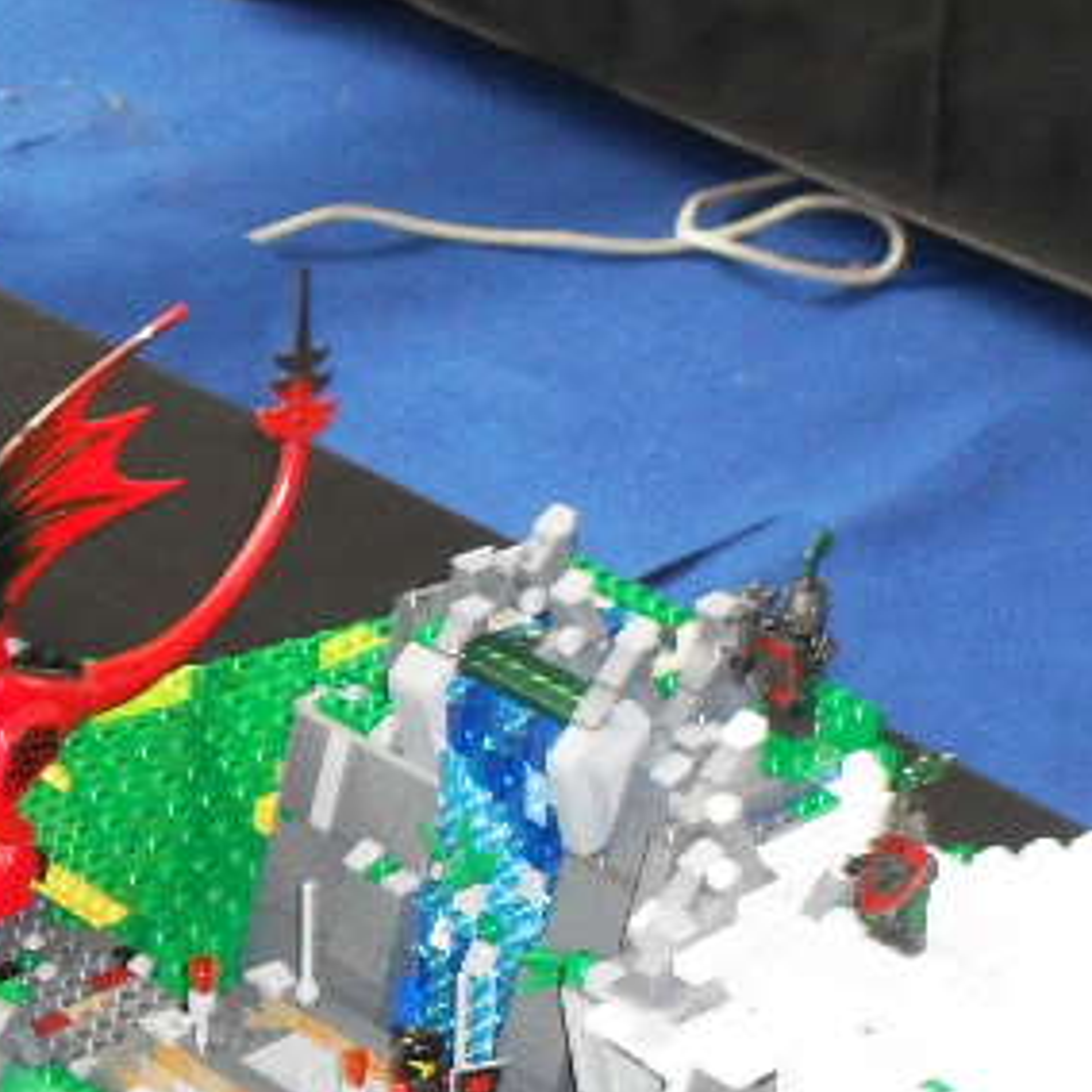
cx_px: 65
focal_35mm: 134
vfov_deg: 12.7
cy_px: 1315
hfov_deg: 12.9
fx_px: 4783
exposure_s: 1/45
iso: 200
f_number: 3.6
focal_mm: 7.5
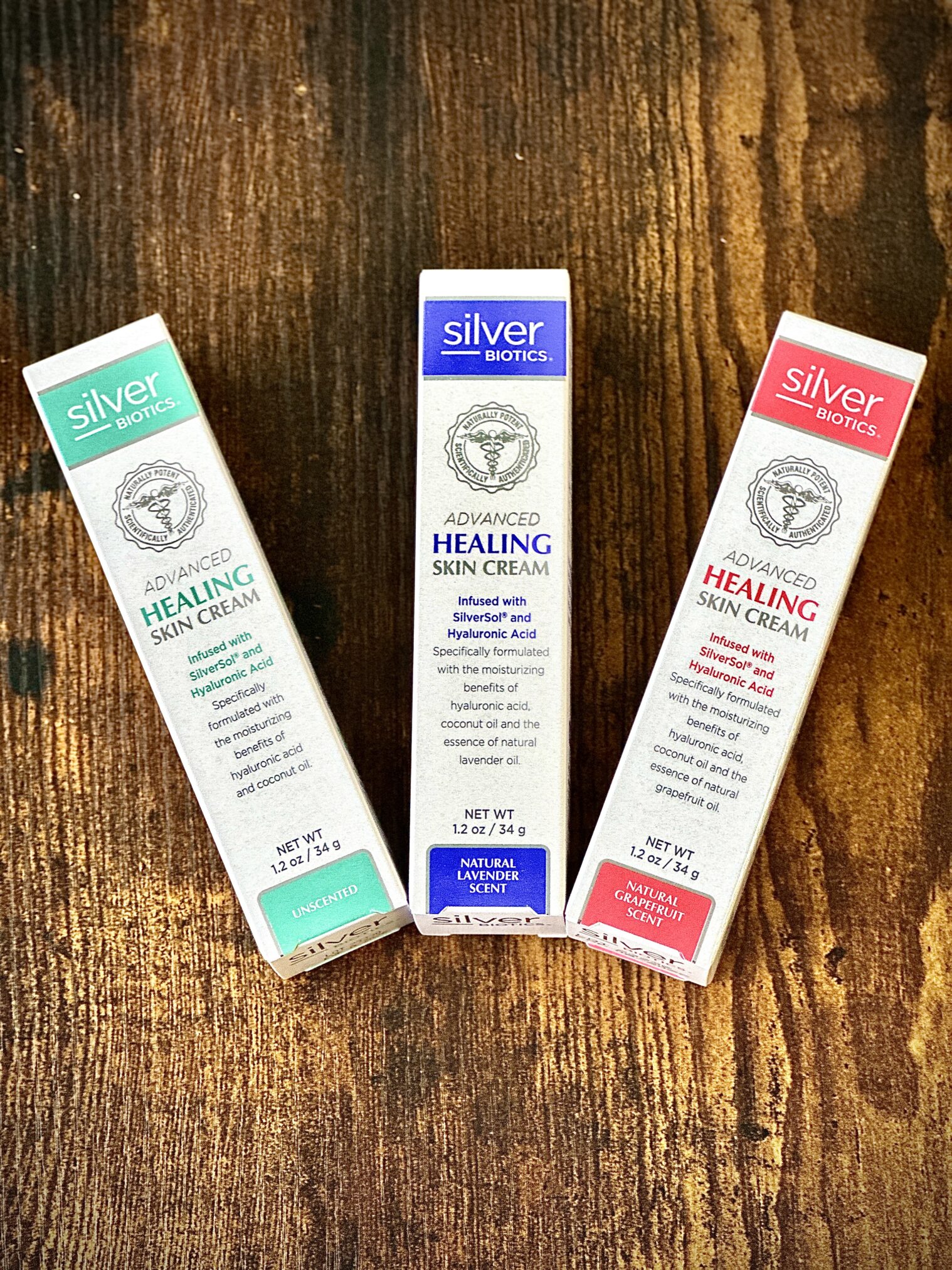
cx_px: 476
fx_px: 2824
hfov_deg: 19.1
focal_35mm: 77
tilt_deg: -77.1
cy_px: 635
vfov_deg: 25.3
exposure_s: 1/40
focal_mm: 9
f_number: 2.8
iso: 160
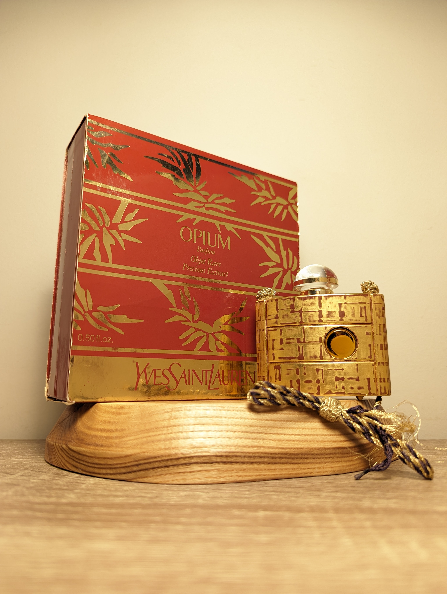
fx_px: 412
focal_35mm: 24
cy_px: 297
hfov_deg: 56.9
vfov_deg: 71.5
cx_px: 224
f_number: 1.85
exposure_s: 1/90
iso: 139
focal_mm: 6.81
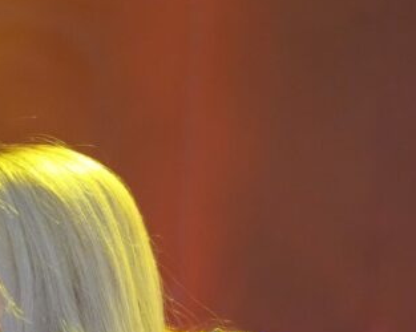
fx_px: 6718
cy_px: 288
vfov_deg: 2.8
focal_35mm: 546
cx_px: 142
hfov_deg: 3.5
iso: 6400
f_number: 5.6
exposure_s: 1/200
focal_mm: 158
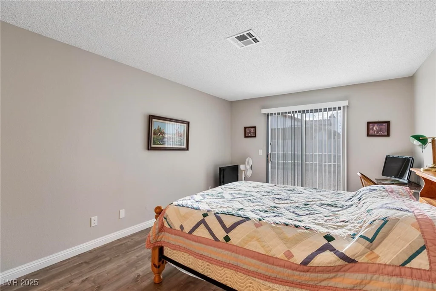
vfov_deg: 73.8
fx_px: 194
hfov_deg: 96.7
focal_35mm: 16
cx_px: 218
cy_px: 146
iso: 320
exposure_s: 1/3
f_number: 6.3
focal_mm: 16
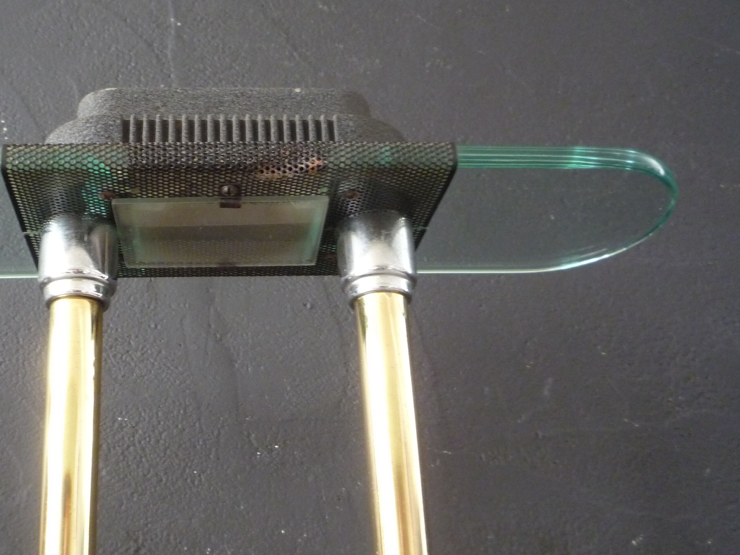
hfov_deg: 43.0
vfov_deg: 33.5
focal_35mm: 43
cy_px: 316
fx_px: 919
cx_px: 227
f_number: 3.3
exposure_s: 1/10
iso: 400
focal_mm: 5.2
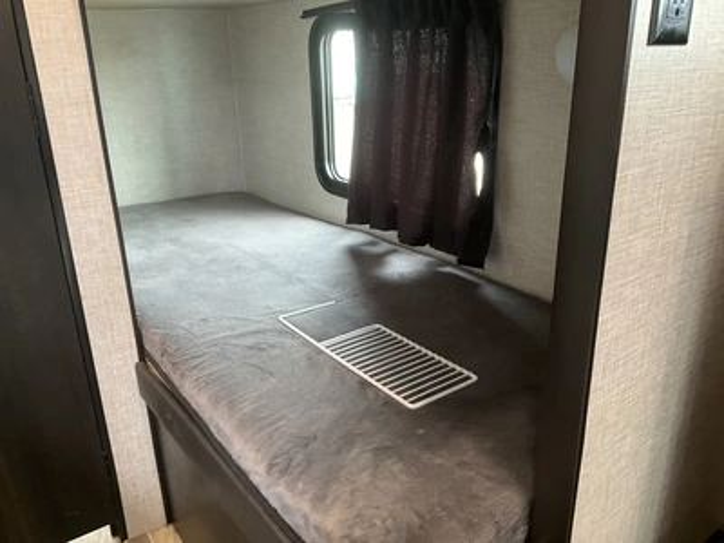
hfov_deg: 61.7
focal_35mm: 29
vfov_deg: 48.2
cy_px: 272
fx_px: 607
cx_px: 362
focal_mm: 3
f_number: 1.8
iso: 320
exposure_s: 1/57
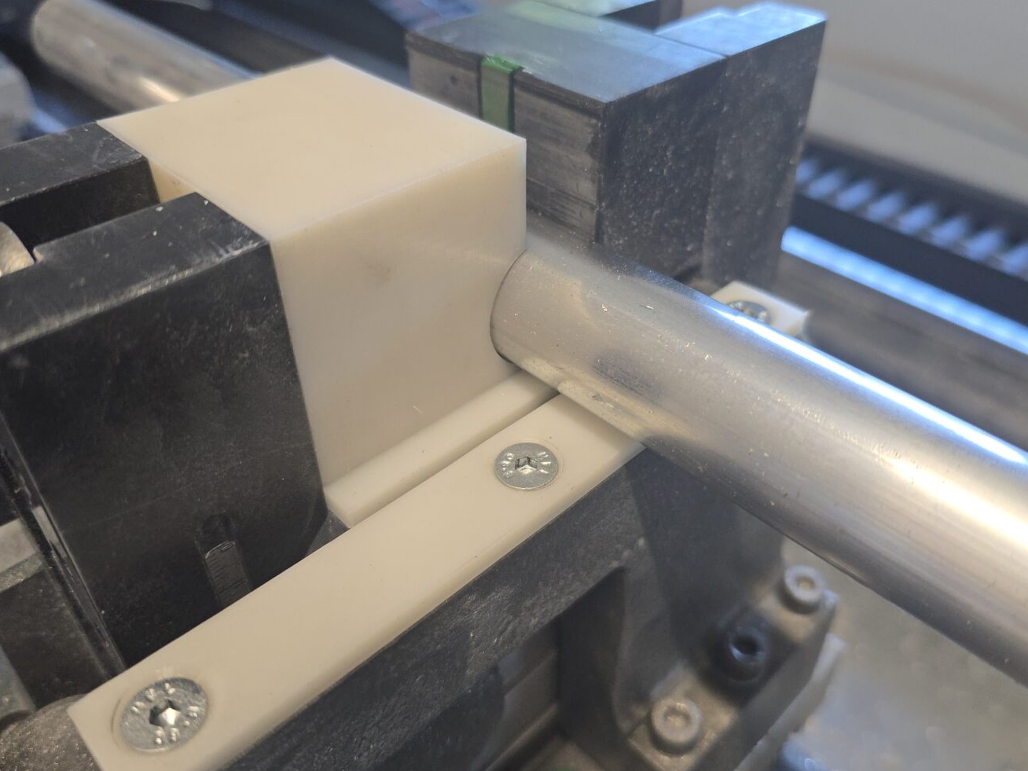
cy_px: 371
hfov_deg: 65.2
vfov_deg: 51.3
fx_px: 802
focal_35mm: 27
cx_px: 557
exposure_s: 1/100
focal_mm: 6.3
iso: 200
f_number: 1.7
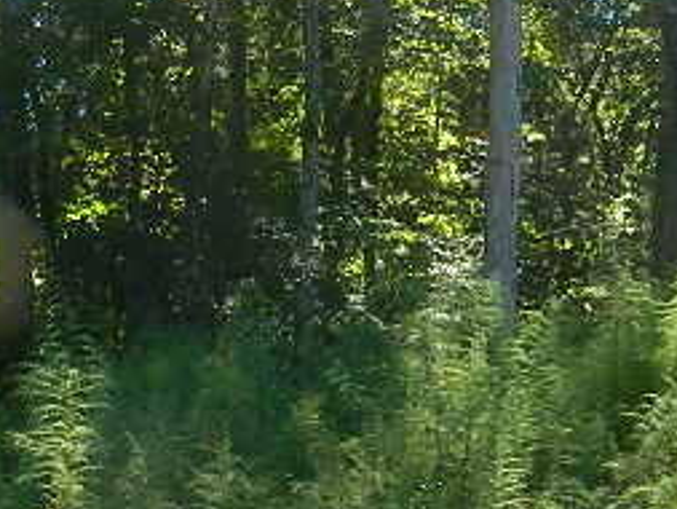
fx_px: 1976
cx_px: 62
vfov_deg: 14.3
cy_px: 581
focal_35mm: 101
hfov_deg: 19.1
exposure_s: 1/250
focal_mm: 4.5
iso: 100
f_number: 3.1
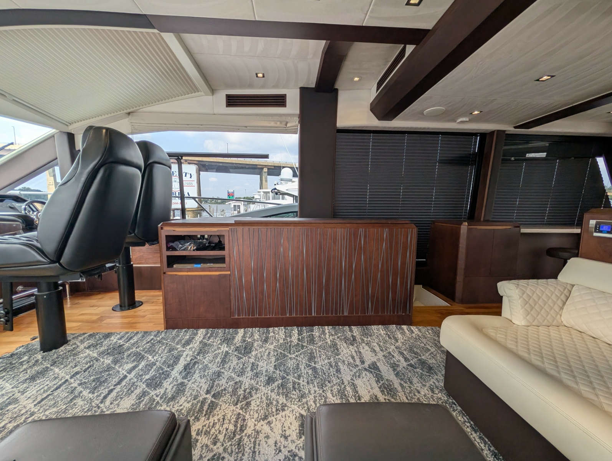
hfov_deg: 110.5
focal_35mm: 12
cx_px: 306
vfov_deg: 94.6
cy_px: 230
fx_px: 212
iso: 46
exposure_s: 1/496
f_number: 1.7
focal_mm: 2.02
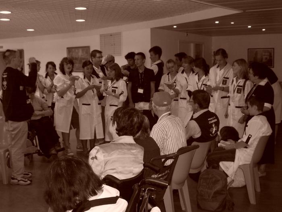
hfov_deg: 41.2
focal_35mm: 46
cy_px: 106
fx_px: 375
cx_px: 141
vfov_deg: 31.5
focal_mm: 9.8
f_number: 4
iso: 200
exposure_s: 1/40
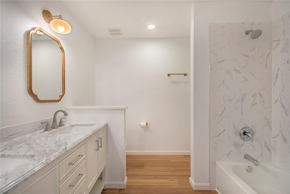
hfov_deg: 100.4
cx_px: 145
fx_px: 121
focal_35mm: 15
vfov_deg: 77.3
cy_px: 97
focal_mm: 10
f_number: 8
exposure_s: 1/15
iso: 100
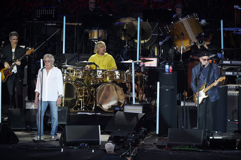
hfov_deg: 4.8
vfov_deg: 3.2
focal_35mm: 426
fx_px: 2852
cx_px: 120
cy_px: 80
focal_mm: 426
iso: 2000
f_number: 6.3
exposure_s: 1/800
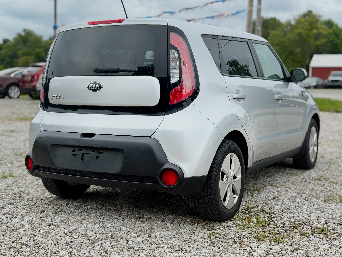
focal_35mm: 48
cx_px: 171
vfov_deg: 30.3
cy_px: 128
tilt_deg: -5.5
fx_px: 474
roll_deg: -1.1
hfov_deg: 39.7
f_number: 1.78
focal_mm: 6.76
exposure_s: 1/2762
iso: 64
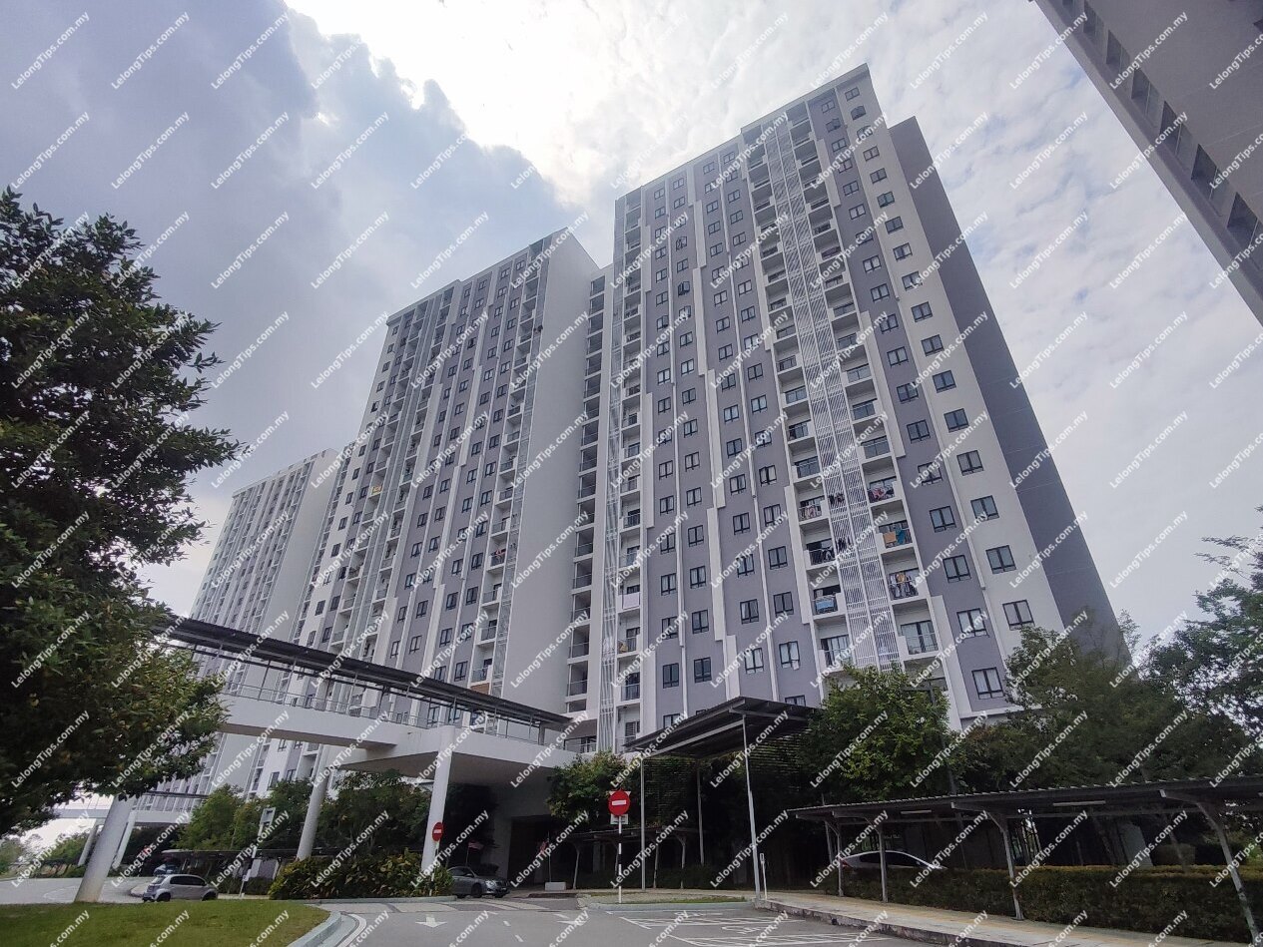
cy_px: 474
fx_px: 584
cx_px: 632
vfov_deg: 78.1
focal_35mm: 16
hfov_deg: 94.5
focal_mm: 1.65
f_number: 2.2
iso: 50
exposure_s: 1/3350
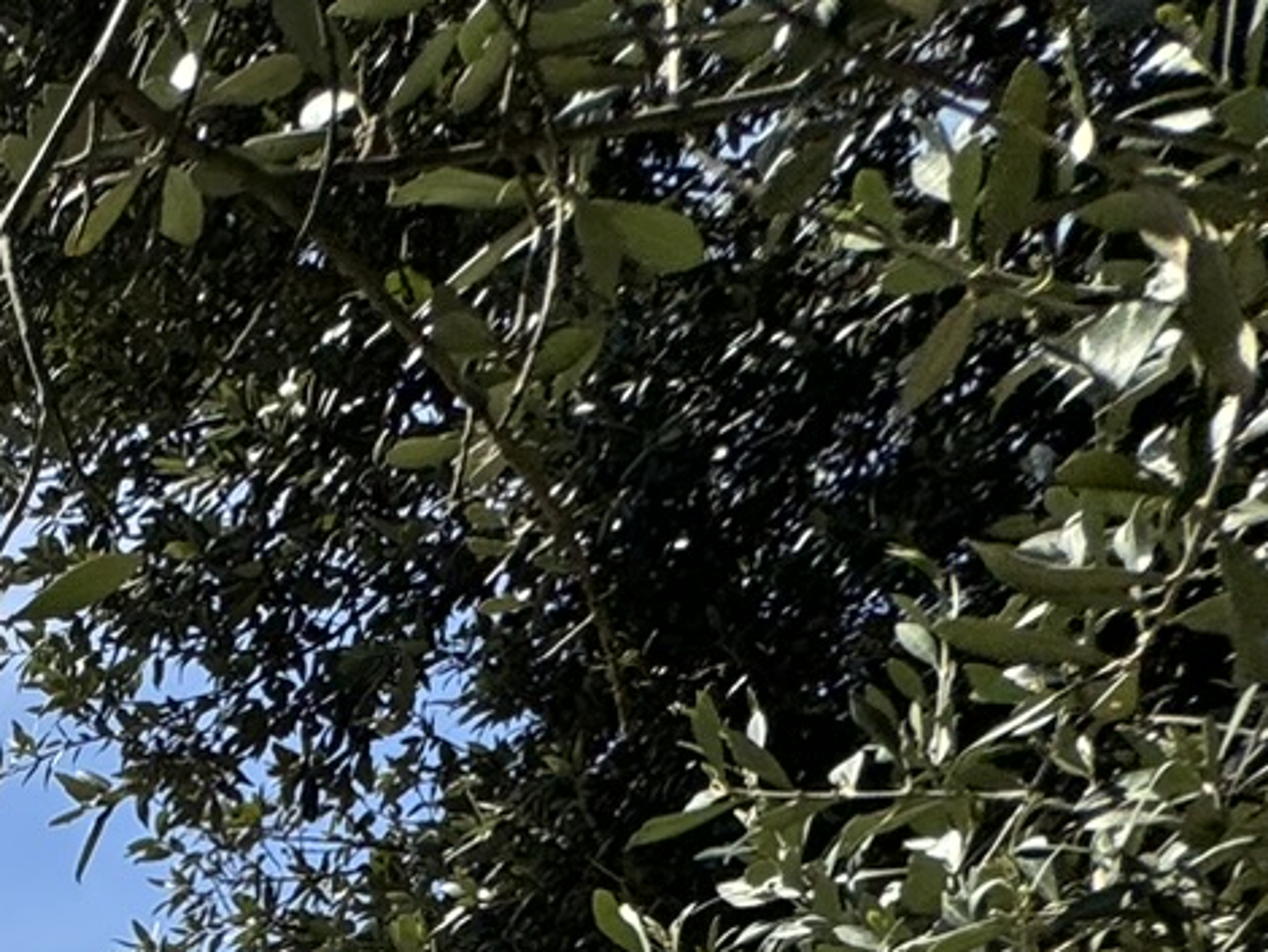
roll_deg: -0.4
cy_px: 2025
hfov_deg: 21.3
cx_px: -1001
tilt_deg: -6.6
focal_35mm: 61
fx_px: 2236
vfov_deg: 16.5
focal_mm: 2.22
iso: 50
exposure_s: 1/1449
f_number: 2.2
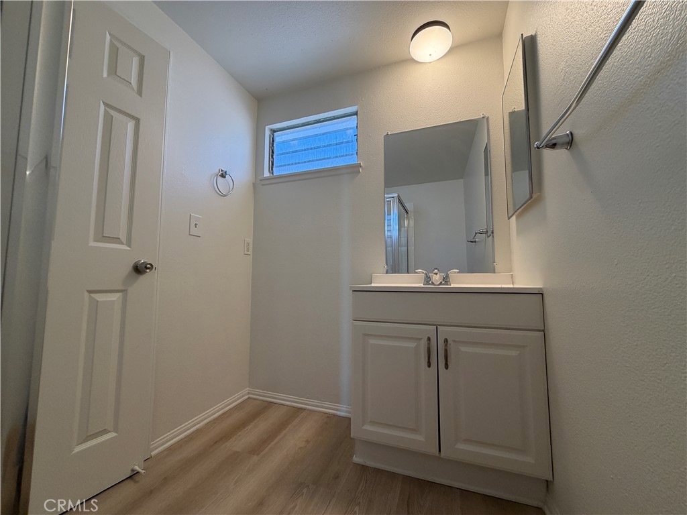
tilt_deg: +2.8
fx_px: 278
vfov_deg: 85.7
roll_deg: +0.6
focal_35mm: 14
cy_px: 258
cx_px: 344
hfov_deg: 102.1
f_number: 2.2
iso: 200
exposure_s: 1/120
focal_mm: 2.22
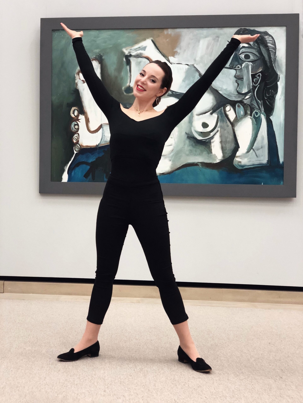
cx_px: 152
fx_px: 607
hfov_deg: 28.0
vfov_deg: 36.8
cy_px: 202
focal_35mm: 52
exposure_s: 1/33
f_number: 2.4
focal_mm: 6
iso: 100
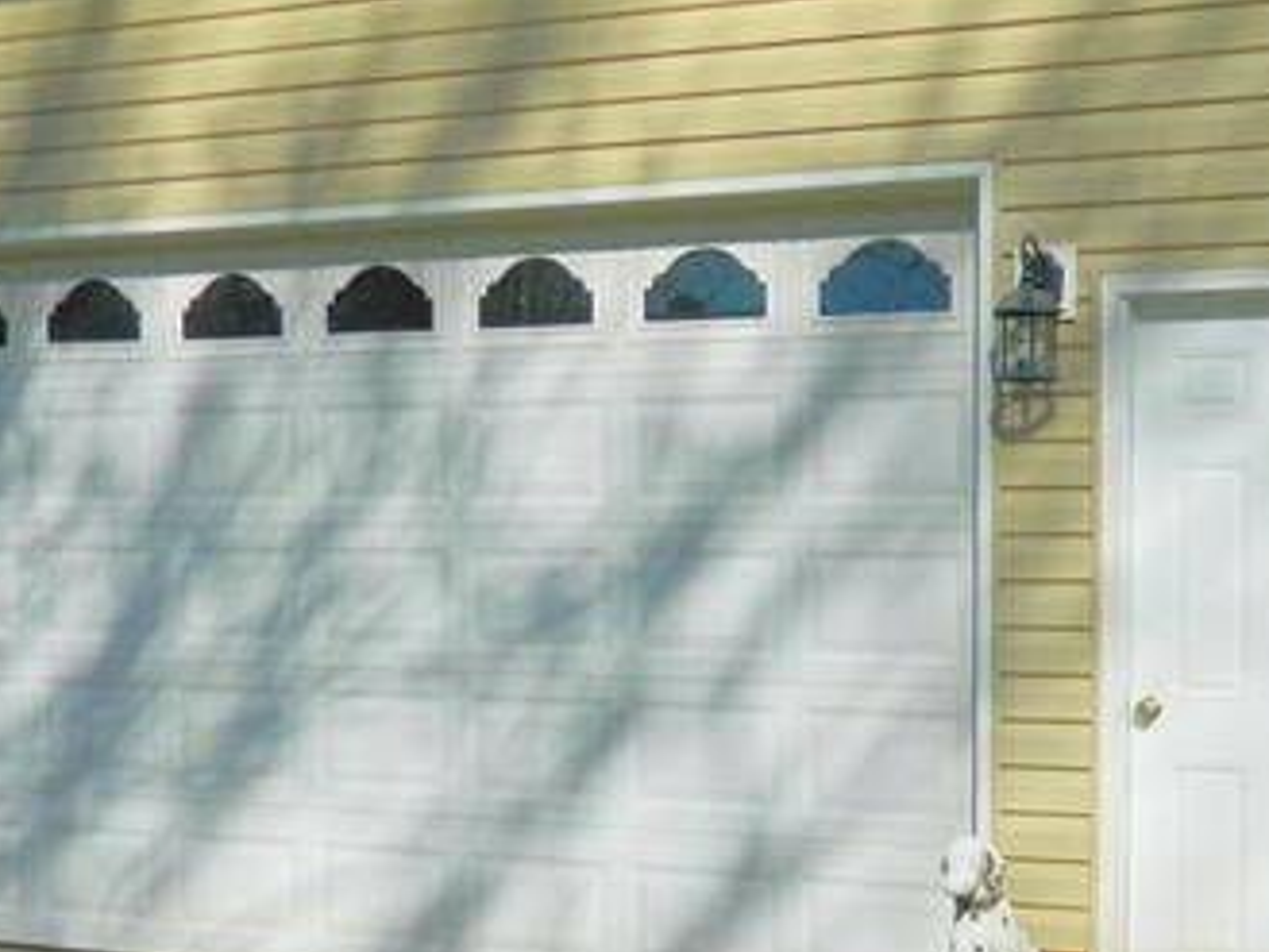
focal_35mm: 68
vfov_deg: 21.6
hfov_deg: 28.4
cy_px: 609
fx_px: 2494
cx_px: 833
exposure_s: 1/250
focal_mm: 6.2
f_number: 9.4
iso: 80
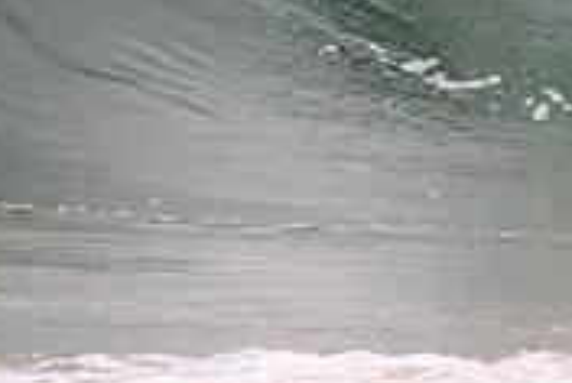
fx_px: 52664
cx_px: 712
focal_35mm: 3309
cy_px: -416
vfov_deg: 0.4
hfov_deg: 0.6
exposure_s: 1/2000
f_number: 11
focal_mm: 760
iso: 1250
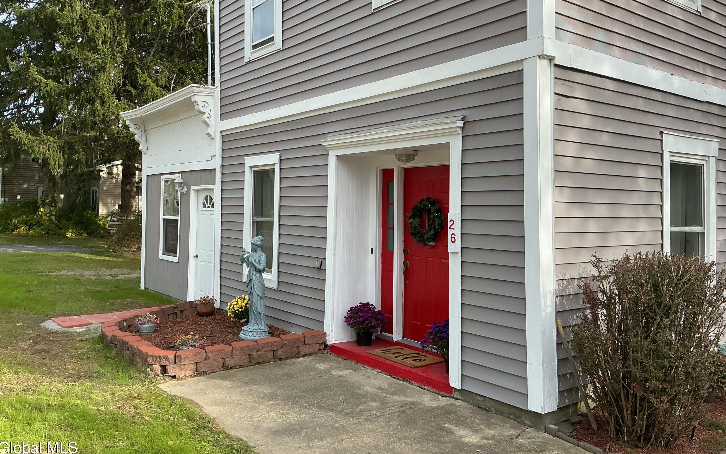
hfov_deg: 61.2
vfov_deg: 40.5
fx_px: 613
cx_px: 362
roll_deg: -1.5
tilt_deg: +1.9
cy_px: 198
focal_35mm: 31
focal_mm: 3
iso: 25
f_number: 1.8
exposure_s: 1/540
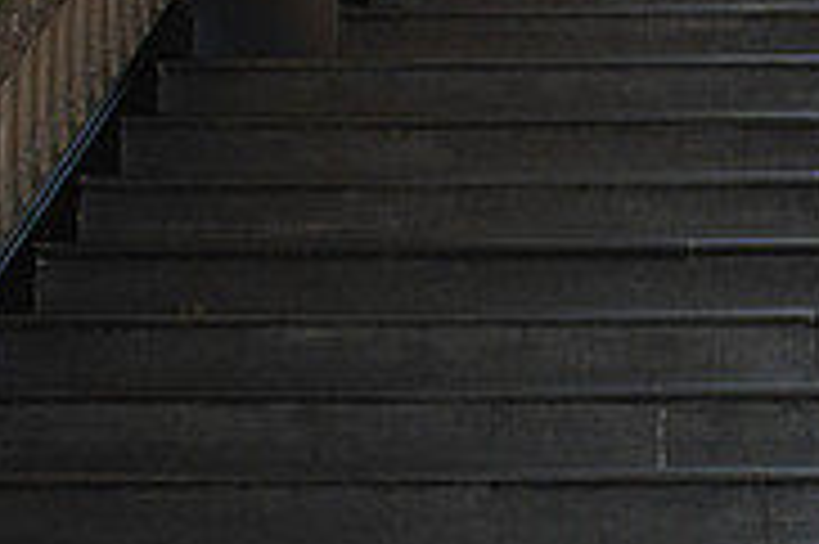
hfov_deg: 10.7
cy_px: -76
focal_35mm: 180
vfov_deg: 7.6
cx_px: 1471
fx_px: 4091
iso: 1000
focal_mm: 35
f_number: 3.5
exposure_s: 1/200
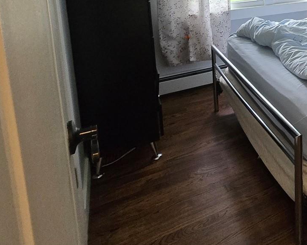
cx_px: 339
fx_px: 327
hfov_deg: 40.5
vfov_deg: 36.3
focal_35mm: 36
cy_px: -9
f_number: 2.2
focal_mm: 1.7
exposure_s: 1/60
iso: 400
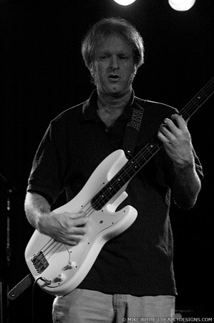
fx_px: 938
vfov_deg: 19.5
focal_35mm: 105
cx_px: 107
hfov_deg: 13.0
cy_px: 162
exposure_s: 1/25
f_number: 2.8
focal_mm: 70
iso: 1600
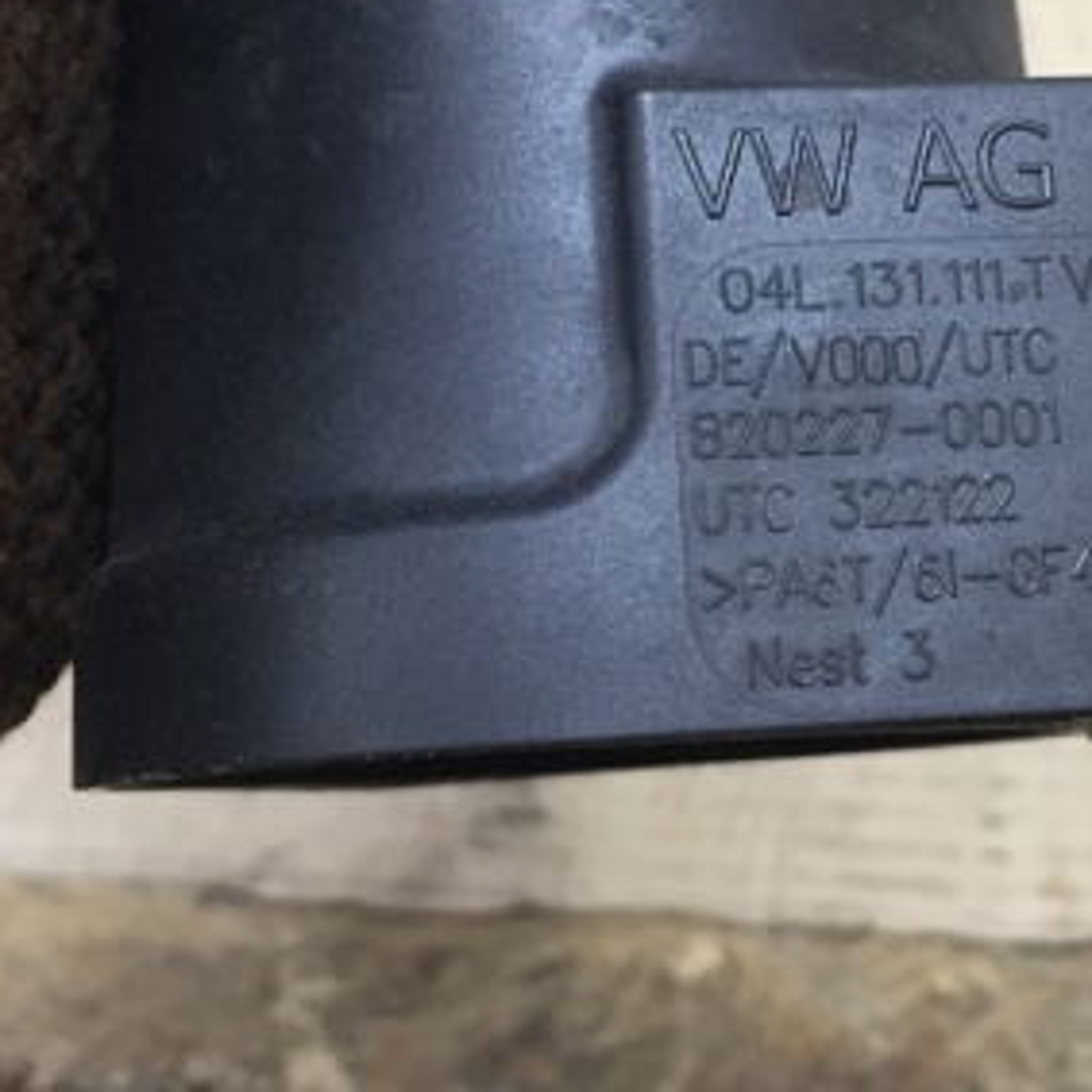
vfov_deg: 28.9
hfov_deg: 29.4
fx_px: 2070
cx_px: 675
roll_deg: +13.4
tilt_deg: -40.8
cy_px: 228
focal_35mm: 58
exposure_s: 1/33
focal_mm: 4.15
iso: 125
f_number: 2.2
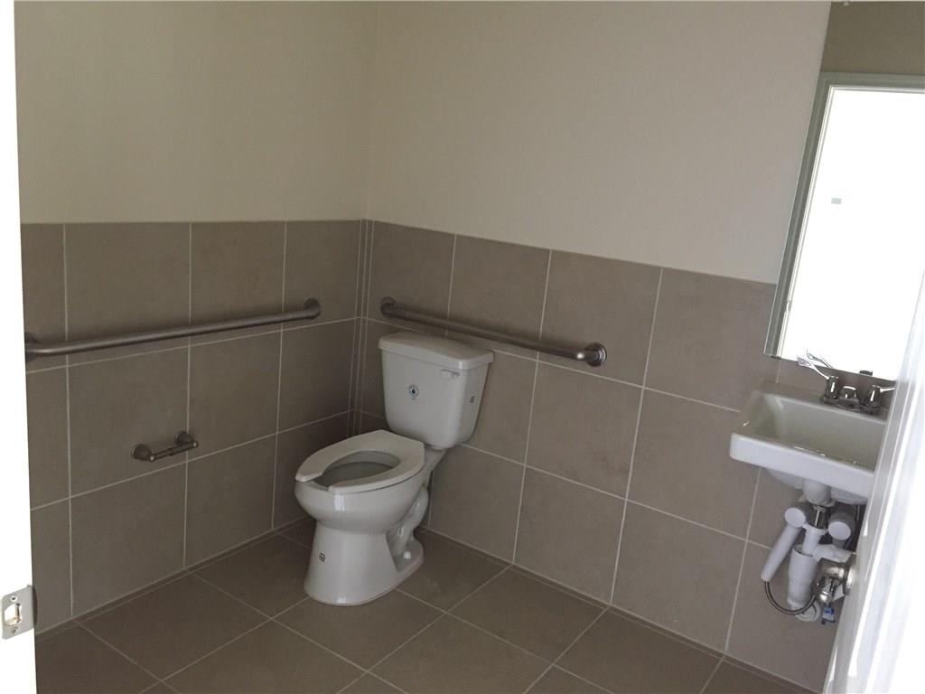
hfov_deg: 61.7
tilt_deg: -14.9
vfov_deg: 48.2
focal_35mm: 29
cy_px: 347
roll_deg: -7.0
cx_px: 462
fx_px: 775
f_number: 2.2
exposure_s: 1/15
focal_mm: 4.15
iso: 320
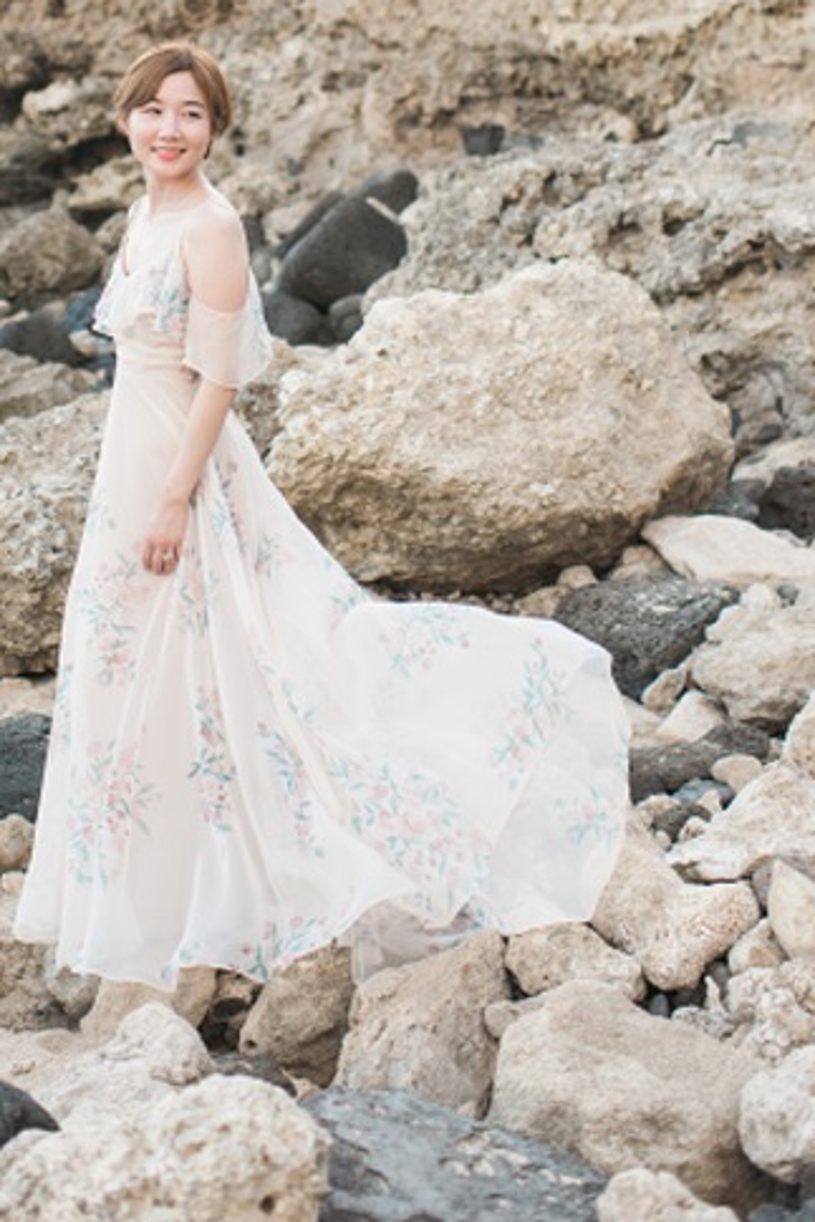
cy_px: 92
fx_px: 2206
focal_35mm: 65
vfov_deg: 29.5
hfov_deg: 20.7
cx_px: 177
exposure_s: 1/800
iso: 200
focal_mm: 35
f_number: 2.5
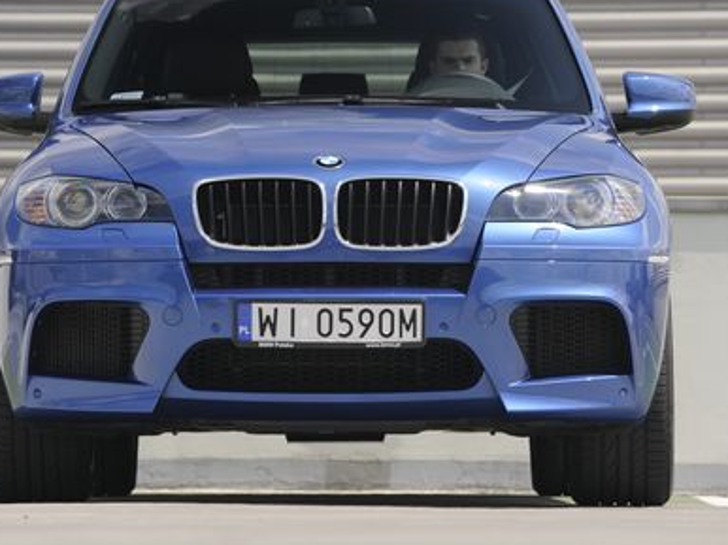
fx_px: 5654
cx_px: 326
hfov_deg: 7.4
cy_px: 178
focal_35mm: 269
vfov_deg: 5.5
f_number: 5.6
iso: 200
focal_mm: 180
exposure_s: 1/250
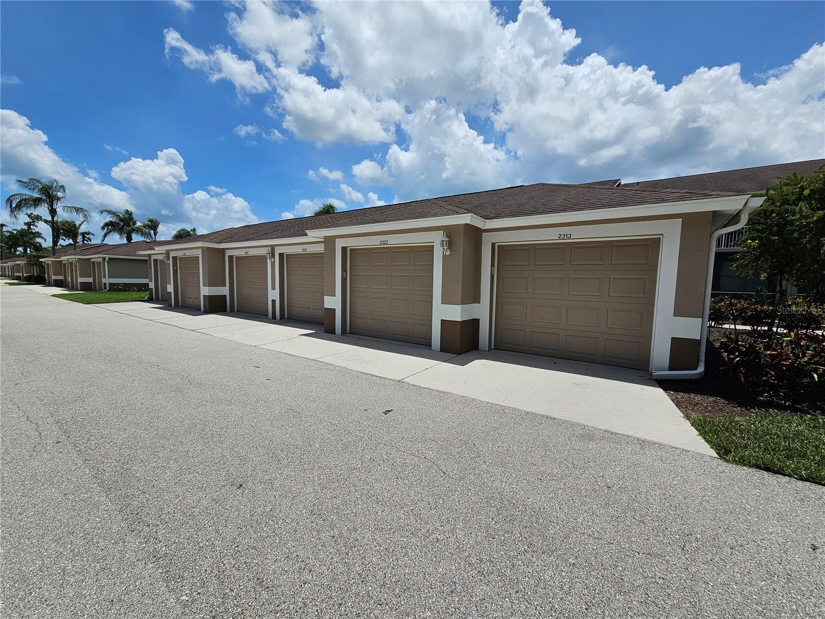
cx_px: 412
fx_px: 310
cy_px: 310
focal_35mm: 13
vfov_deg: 89.9
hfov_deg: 106.2
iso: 50
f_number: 2.2
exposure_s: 1/5523
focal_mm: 2.2
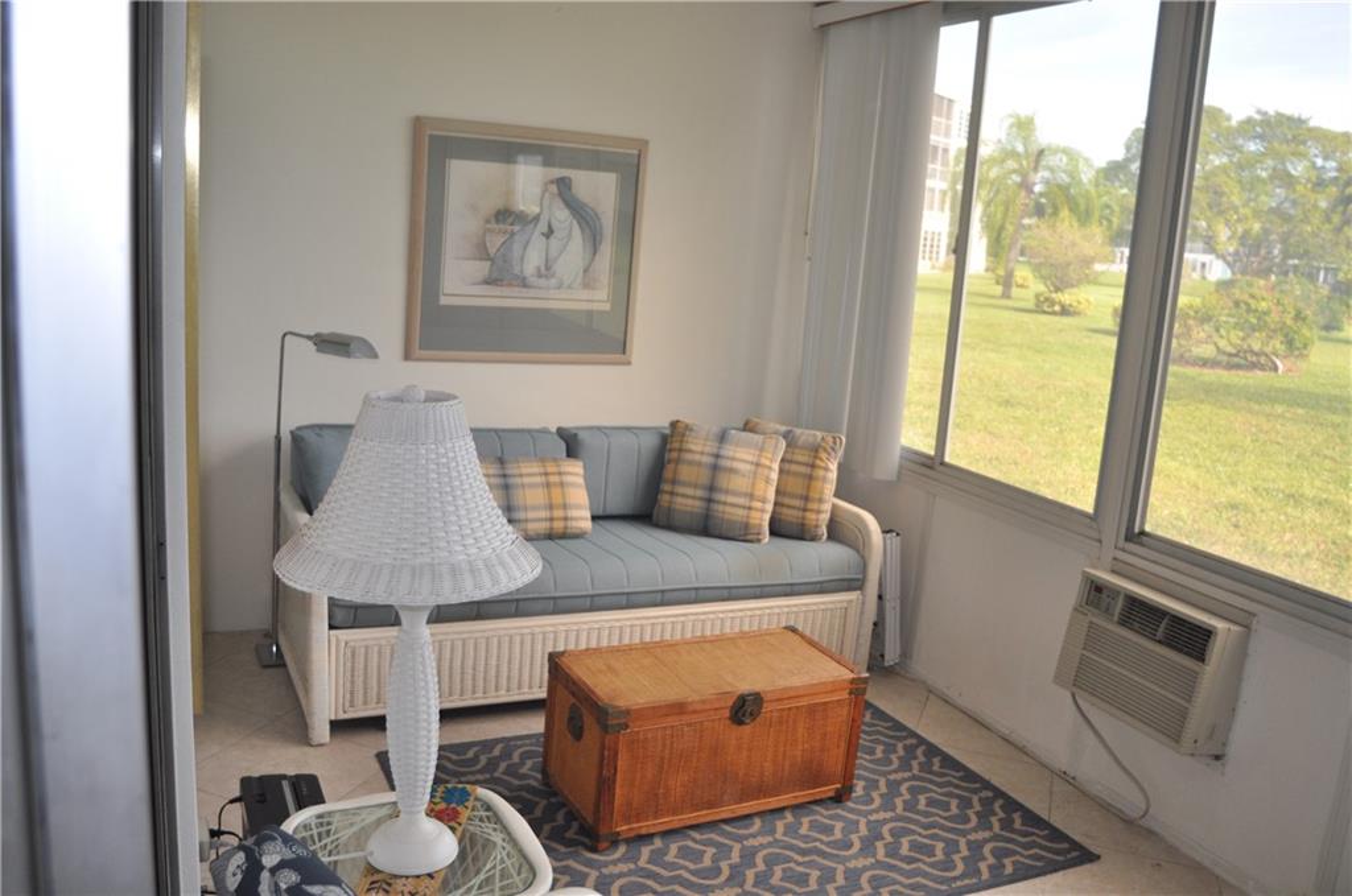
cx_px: 676
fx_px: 1125
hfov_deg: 62.0
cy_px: 448
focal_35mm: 30
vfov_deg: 43.5
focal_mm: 20
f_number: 3.5
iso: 500
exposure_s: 1/125
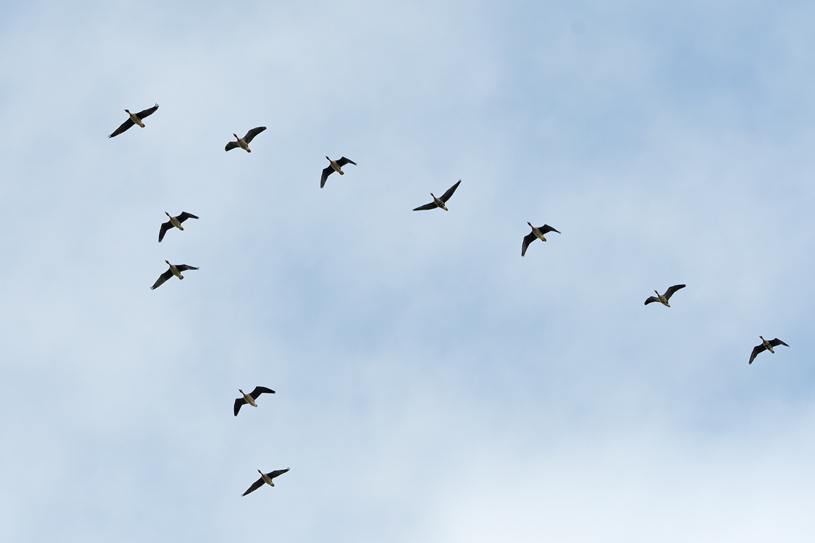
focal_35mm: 360
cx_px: 408
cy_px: 272
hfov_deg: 5.7
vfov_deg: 3.8
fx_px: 8149
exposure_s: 1/1250
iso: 400
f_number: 7.1
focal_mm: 240
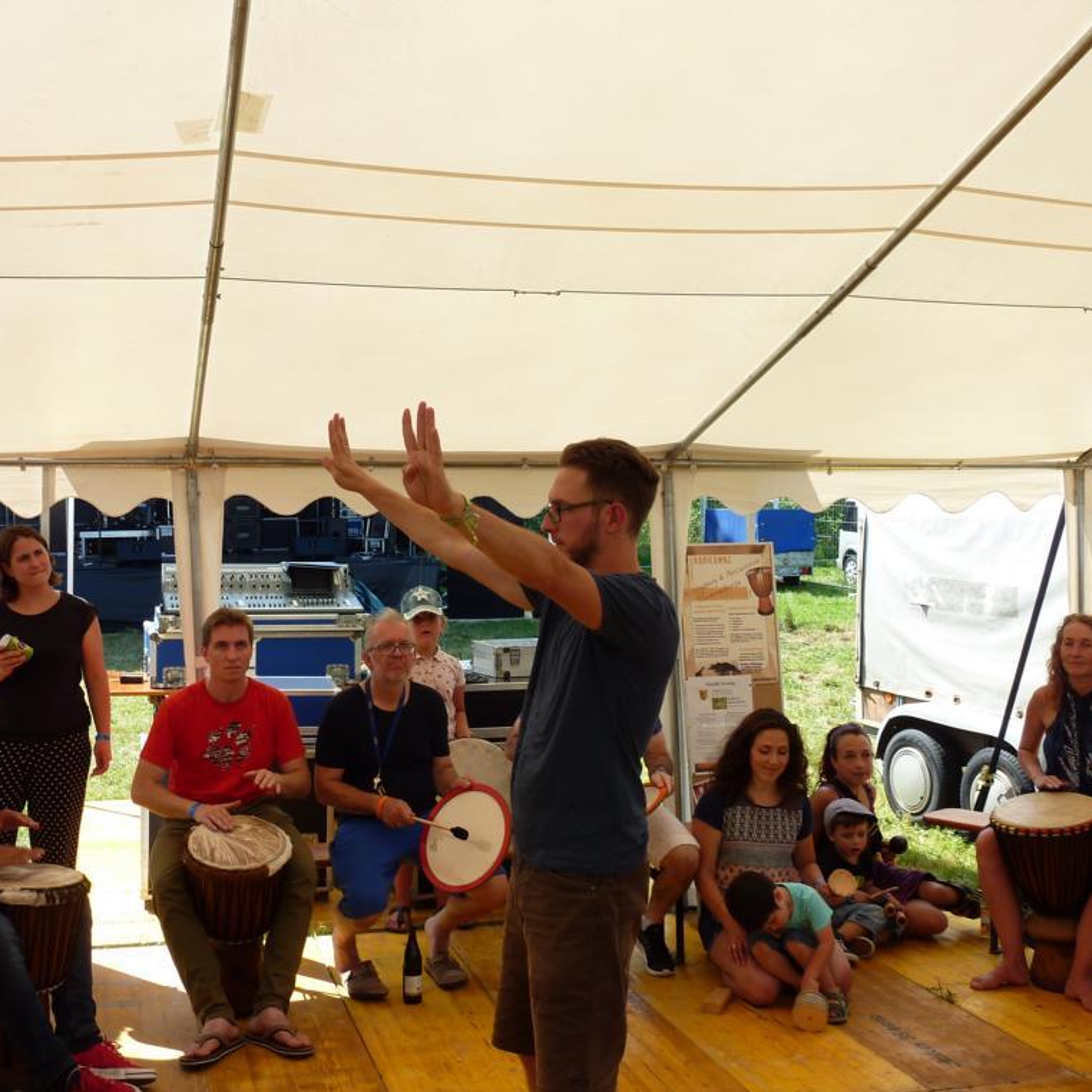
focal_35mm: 38
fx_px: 1356
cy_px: 545
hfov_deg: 43.7
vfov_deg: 43.9
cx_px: 447
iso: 80
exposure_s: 1/250
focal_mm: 5.3
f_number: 4
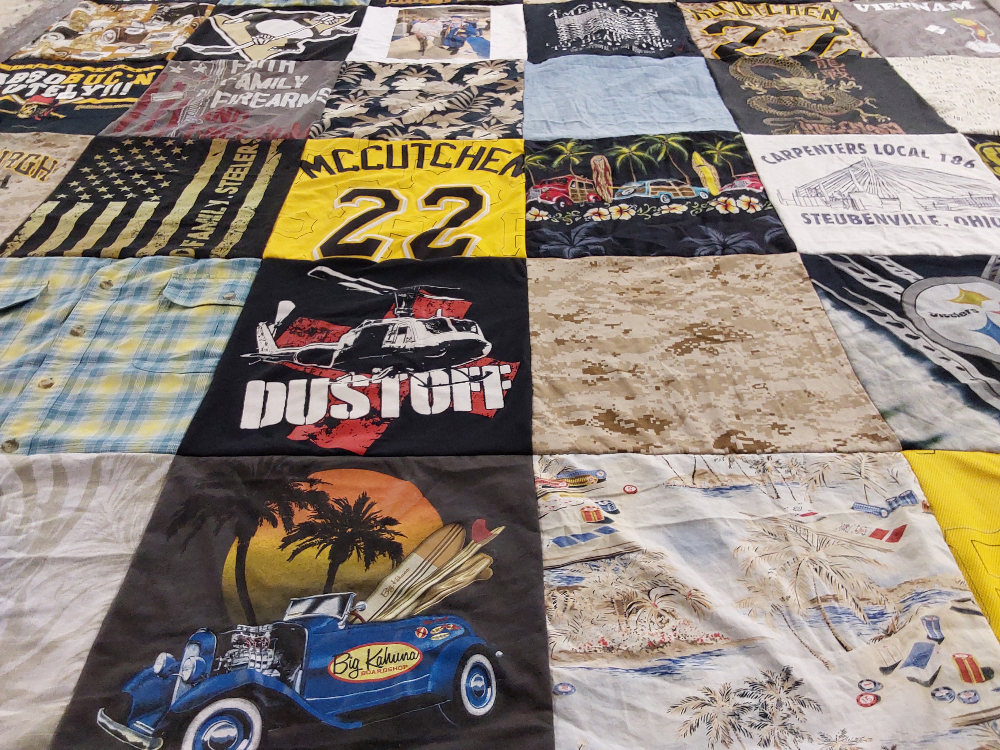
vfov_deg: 49.7
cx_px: 500
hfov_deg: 63.4
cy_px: 375
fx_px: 809
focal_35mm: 28
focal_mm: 2.91
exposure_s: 1/60
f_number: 1.9
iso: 160
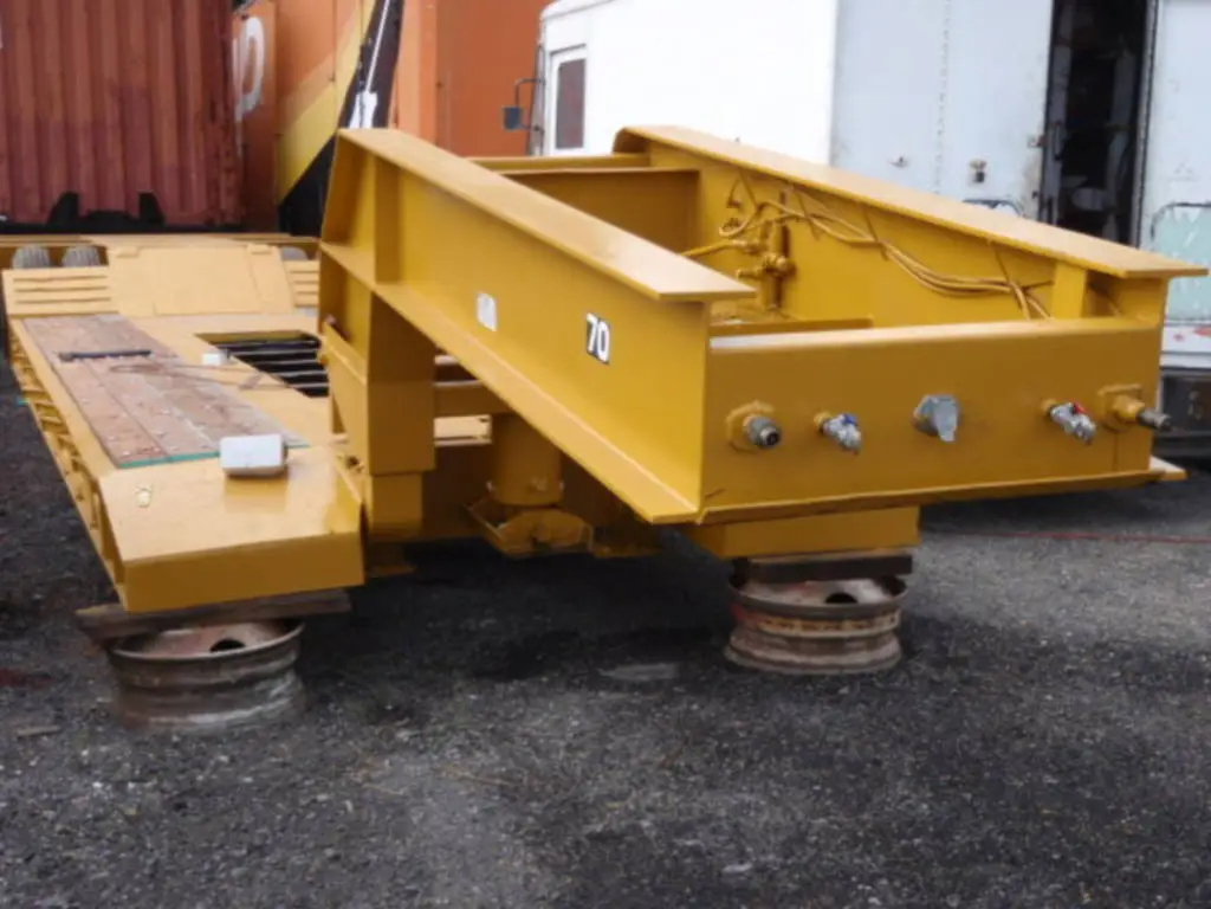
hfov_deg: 38.9
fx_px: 1714
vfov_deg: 29.7
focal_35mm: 49
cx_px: 606
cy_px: 454
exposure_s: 1/125
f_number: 5
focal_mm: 8.89
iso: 64
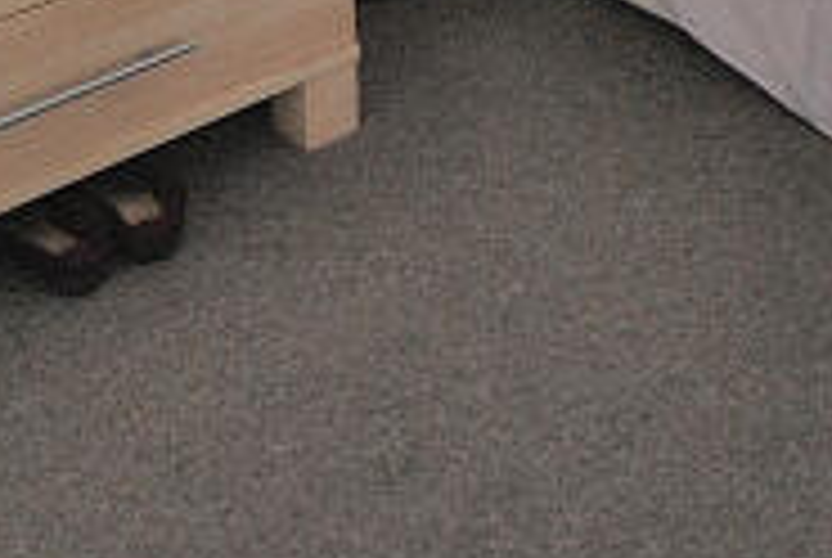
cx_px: 693
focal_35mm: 83
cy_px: -574
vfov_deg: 13.9
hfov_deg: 24.0
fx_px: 1921
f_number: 4
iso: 400
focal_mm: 10
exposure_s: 1/13
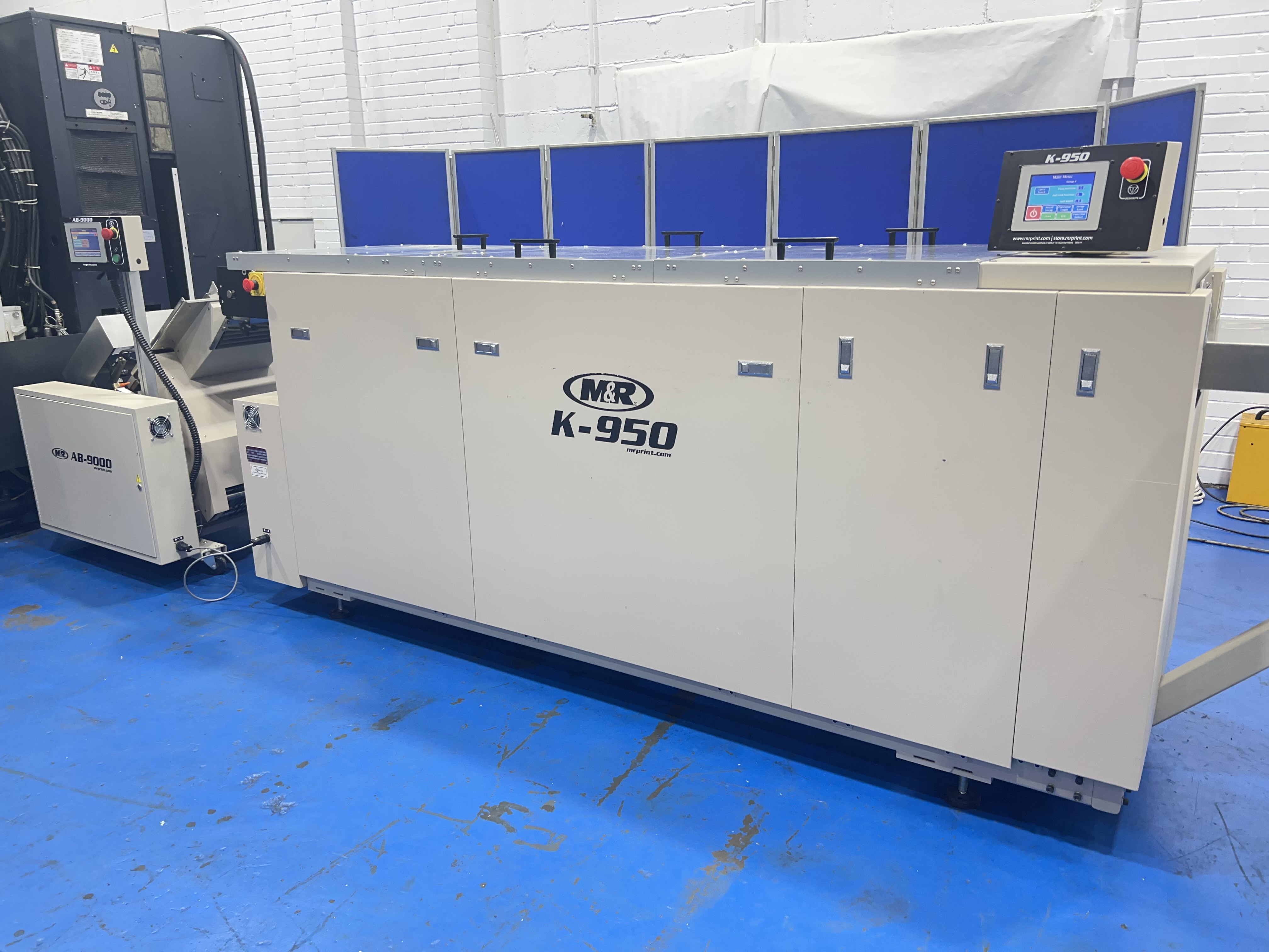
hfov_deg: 67.3
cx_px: 634
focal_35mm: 26
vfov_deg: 53.1
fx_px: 953
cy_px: 476
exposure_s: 1/100
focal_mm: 5.7
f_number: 1.5
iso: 125
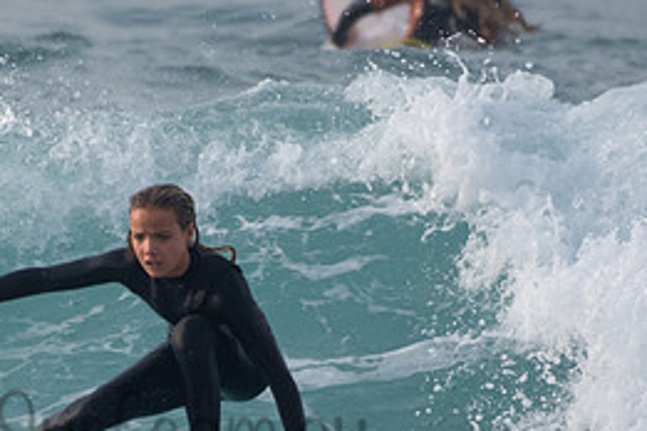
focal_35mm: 1668
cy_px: 407
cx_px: 104
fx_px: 29975
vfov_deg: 0.8
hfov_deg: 1.2
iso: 500
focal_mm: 500
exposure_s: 1/2000
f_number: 5.6
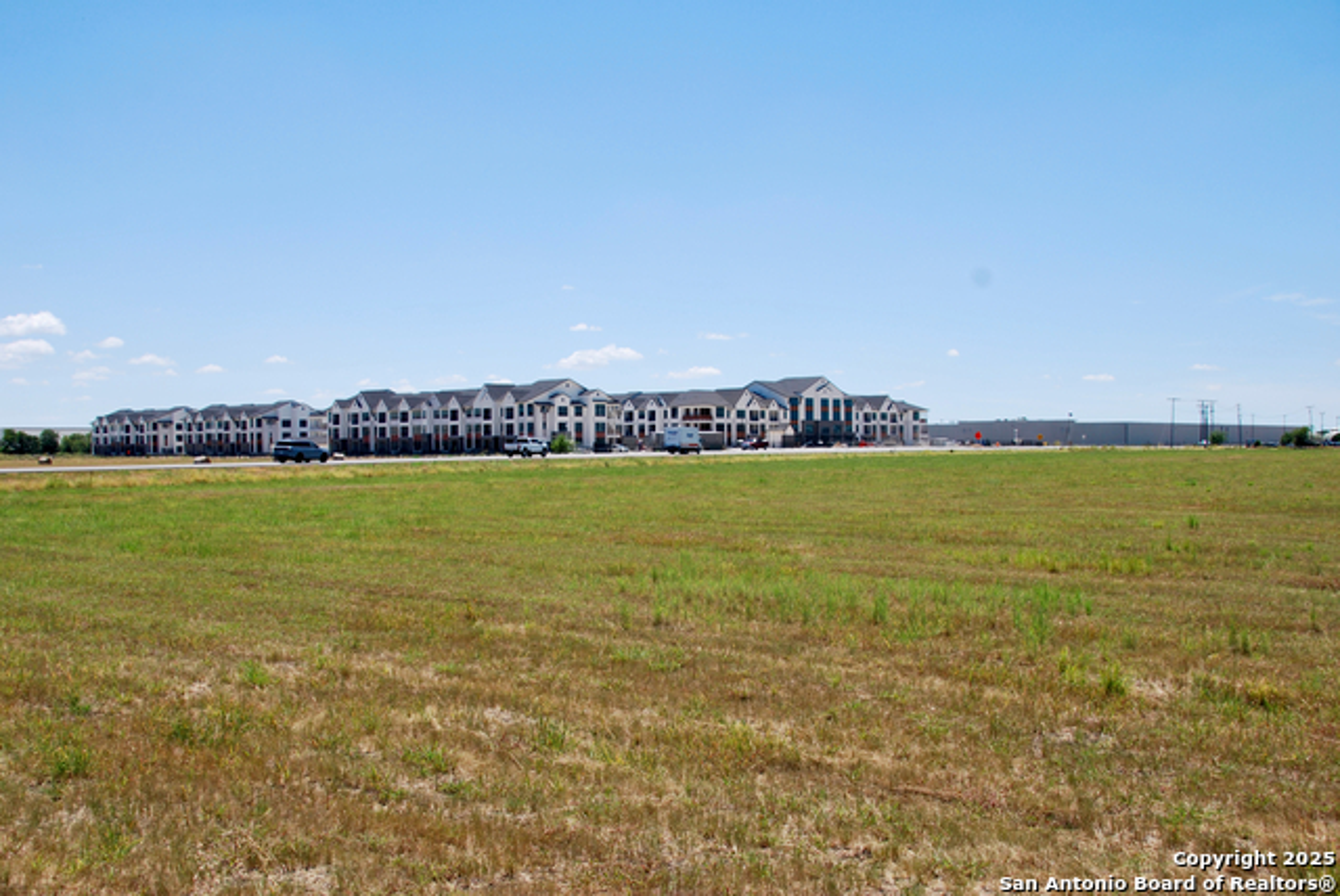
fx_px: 1397
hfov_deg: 51.2
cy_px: 448
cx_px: 670
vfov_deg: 35.6
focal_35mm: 38
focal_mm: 25
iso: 100
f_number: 8
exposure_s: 1/250
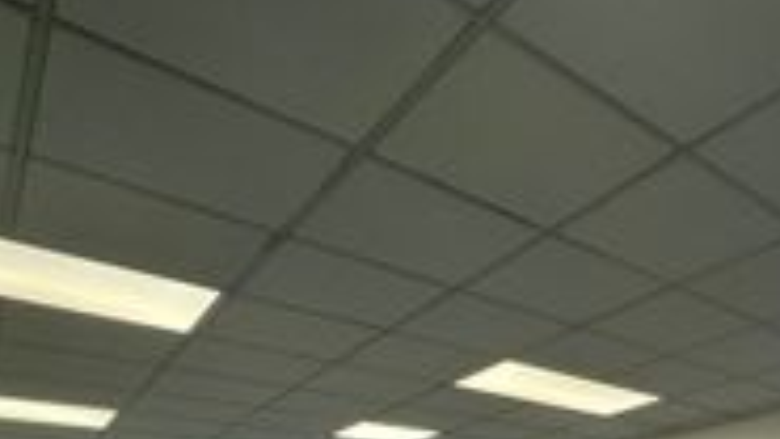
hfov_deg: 52.8
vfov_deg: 29.5
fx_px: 682
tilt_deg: +1.3
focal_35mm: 33
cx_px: 691
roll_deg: +2.8
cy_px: 553
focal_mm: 2.22
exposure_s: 1/100
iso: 80
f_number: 2.2
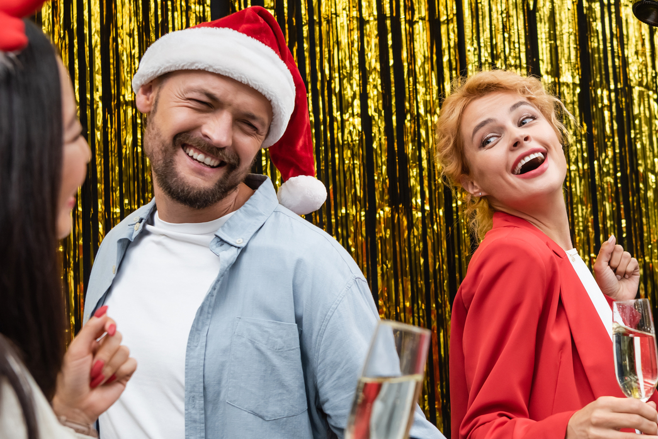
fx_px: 1225
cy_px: 233
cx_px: 494
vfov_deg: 20.3
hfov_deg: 29.6
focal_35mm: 67
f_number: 4
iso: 125
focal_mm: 35
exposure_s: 1/200
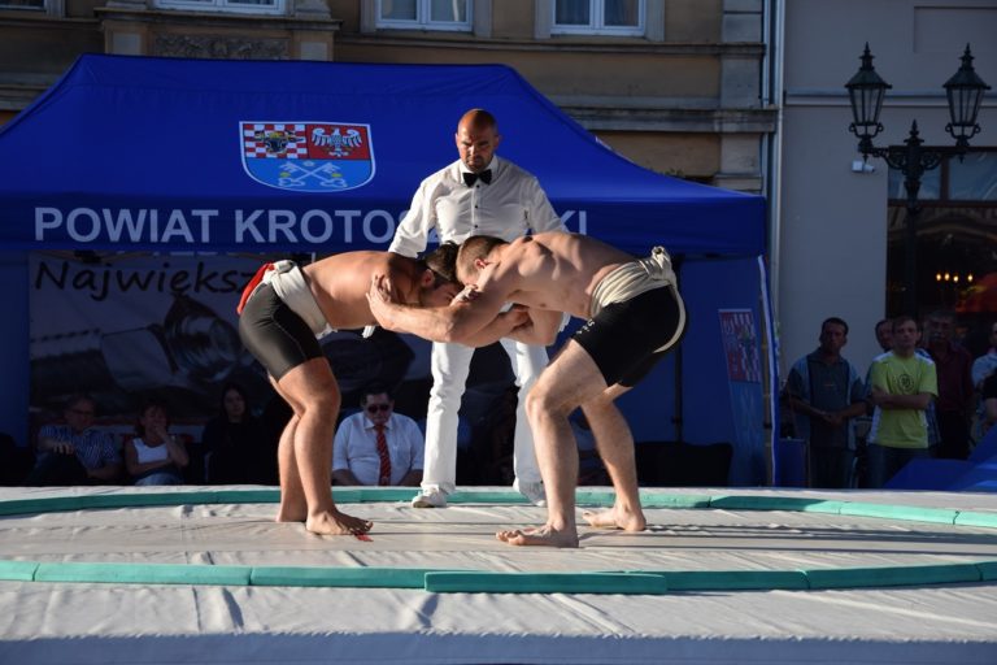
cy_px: 332
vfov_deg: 13.8
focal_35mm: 99
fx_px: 2742
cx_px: 498
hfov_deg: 20.6
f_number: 5.3
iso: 450
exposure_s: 1/1000
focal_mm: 66
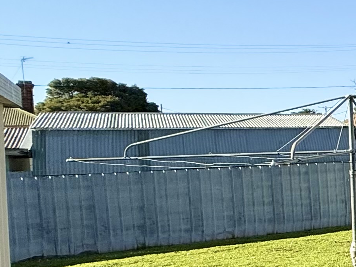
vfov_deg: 23.6
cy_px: 171
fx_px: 638
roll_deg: +1.0
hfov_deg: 19.0
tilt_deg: -2.1
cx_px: 711
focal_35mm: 62
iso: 50
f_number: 2.2
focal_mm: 2.22
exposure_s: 1/1901
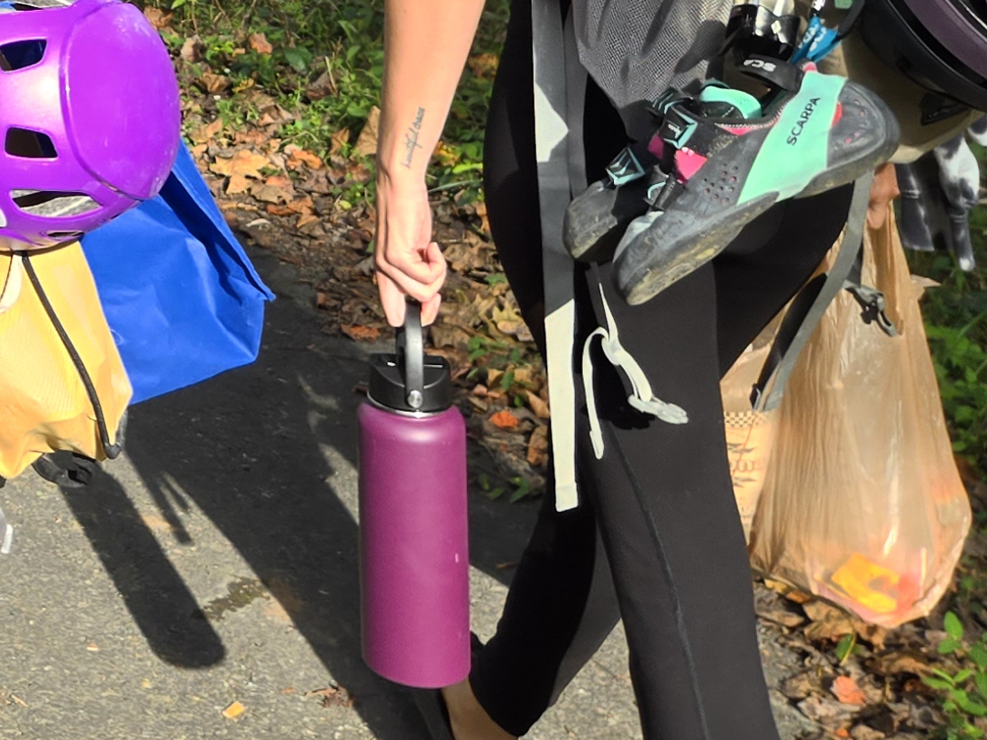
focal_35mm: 84
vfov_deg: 16.0
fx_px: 2395
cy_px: -399
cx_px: -370
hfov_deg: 20.8
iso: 25
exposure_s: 1/769
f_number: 1.8
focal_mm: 5.4
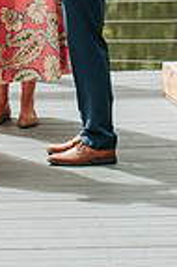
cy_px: -101
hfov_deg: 5.8
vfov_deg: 8.5
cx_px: 13
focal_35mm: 237
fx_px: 1752
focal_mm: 50
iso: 100
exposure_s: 1/400
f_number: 2.8
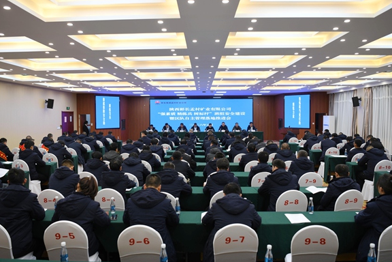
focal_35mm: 25
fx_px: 272
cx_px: 203
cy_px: 136
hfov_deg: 71.5
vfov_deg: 51.3
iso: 80
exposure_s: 1/30
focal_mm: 24
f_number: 2.8
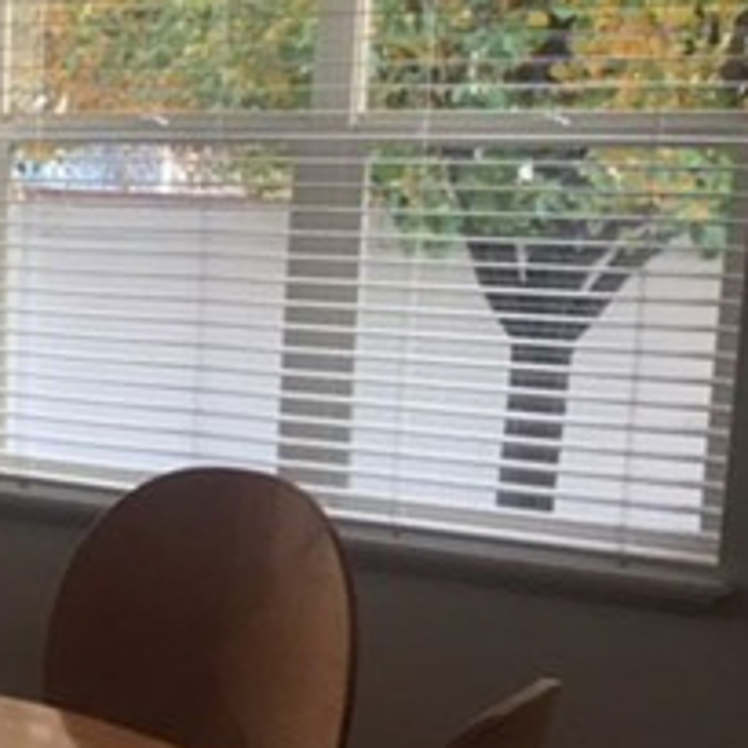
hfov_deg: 19.9
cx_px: -226
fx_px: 1956
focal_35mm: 80
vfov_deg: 21.6
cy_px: 482
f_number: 2.2
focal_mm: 4.15
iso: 40
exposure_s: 1/30
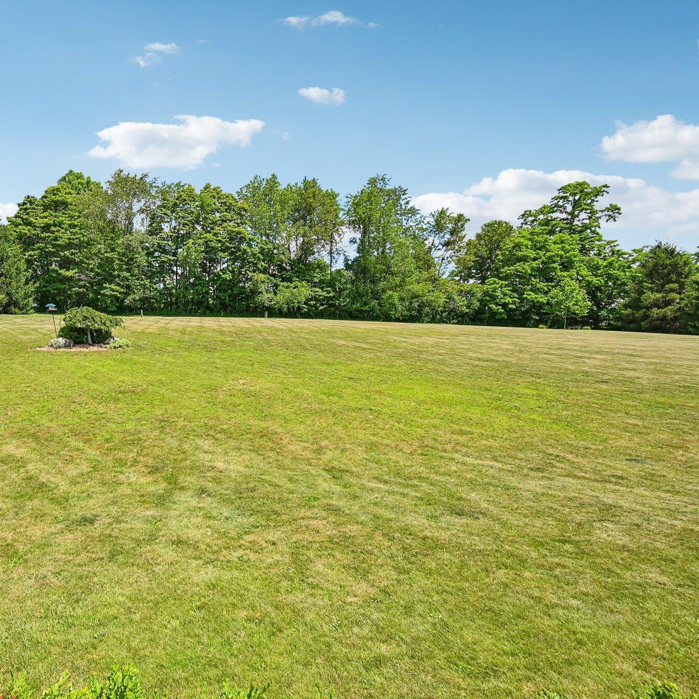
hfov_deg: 78.1
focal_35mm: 18
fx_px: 411
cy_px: 349
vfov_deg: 80.7
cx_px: 233
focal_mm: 14
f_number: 4
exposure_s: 1/2000
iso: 400
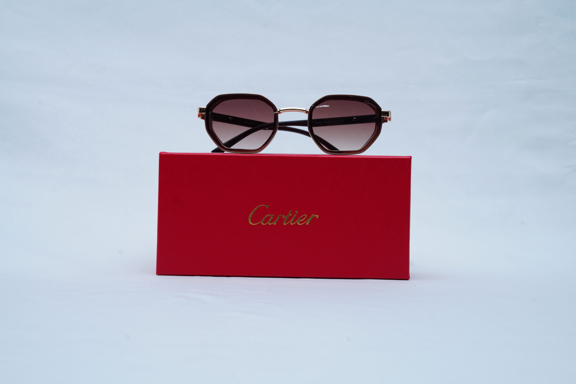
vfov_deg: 27.0
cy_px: 192
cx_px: 288
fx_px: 800
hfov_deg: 39.6
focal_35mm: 50
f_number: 9
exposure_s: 1/160
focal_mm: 50
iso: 125
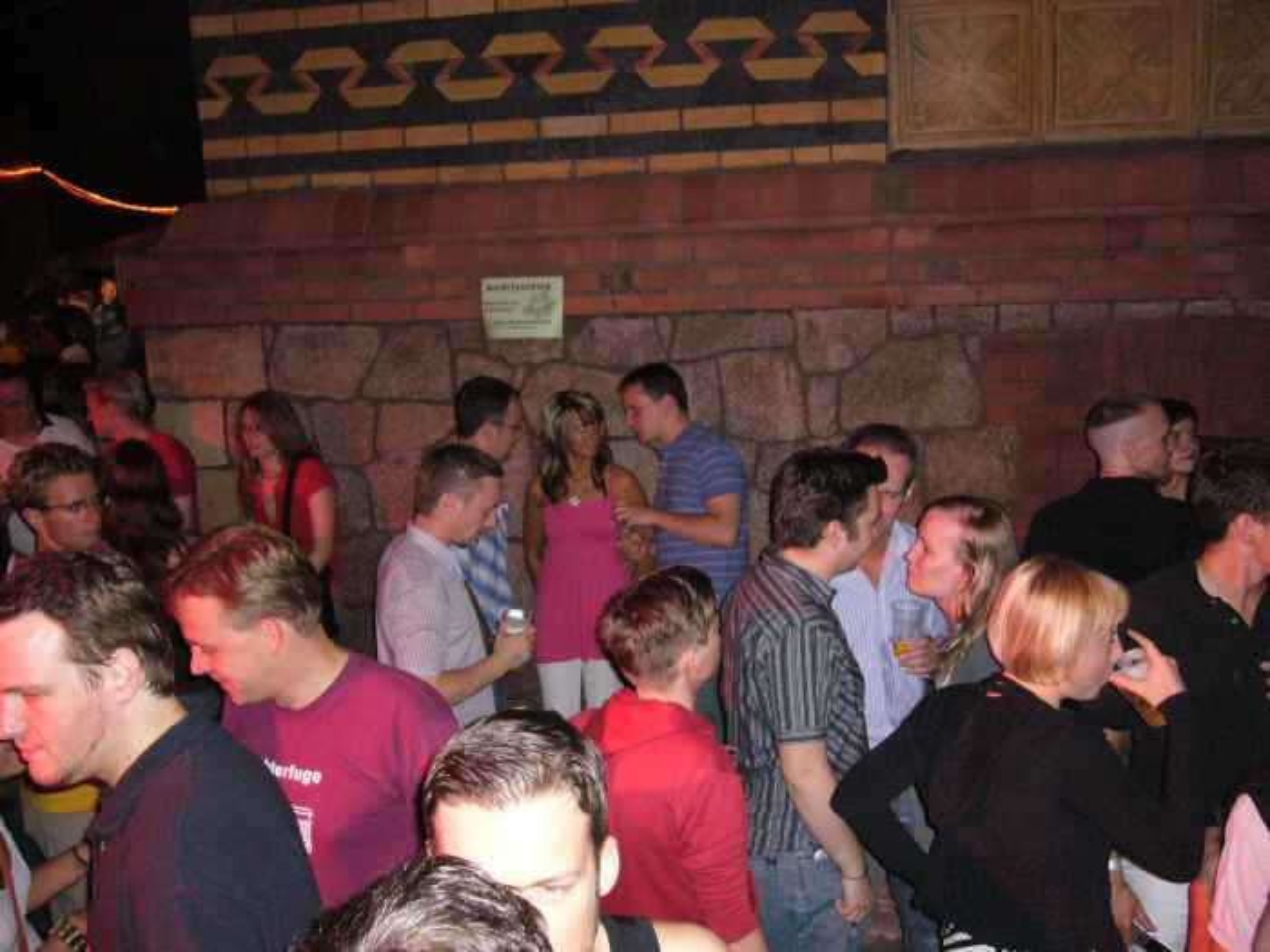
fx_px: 1284
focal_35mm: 35
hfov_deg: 52.6
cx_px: 635
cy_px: 476
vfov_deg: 40.7
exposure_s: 1/60
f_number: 2.8
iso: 400
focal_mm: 5.8
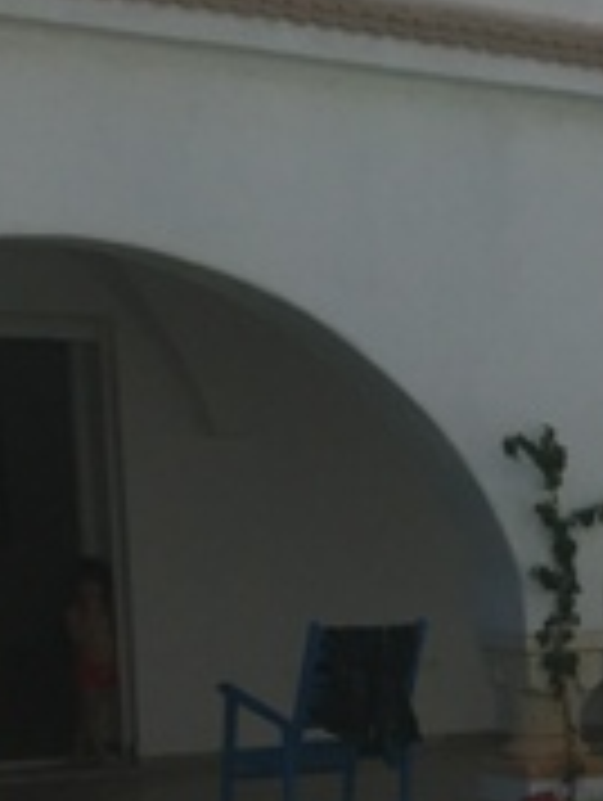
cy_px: 832
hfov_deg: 12.6
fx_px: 2410
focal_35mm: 104
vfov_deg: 18.3
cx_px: 1174
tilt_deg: -8.0
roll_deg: -0.2
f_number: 2.2
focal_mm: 4.15
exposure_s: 1/3968
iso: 32
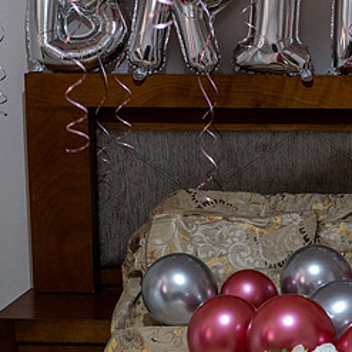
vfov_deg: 24.7
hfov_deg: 24.2
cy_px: 186
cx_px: 285
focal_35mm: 70
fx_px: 805
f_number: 3.5
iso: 1600
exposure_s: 1/125
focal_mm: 35
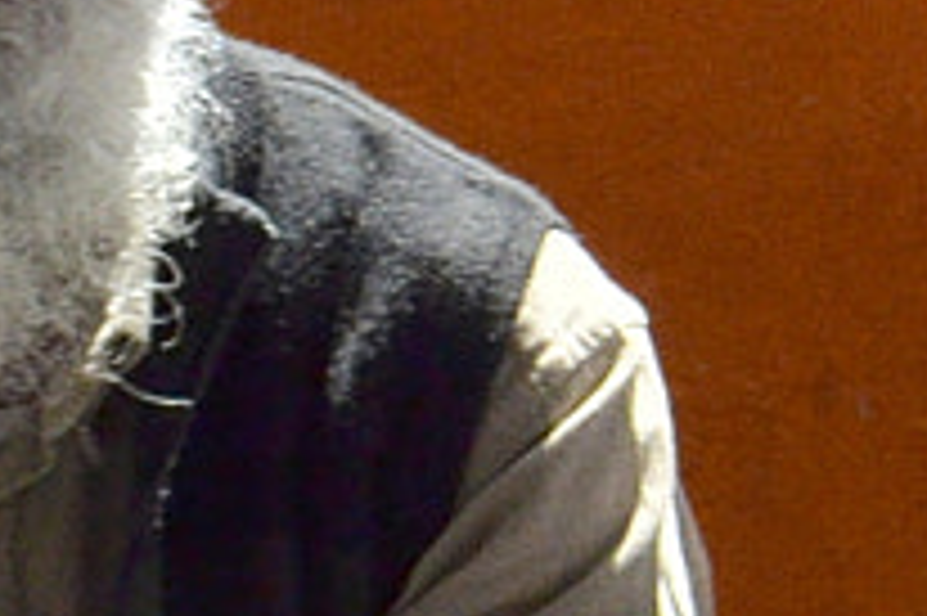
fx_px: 6587
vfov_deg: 5.4
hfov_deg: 7.7
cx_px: 1863
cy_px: 166
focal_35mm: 256
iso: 800
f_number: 7.1
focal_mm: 22
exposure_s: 1/640
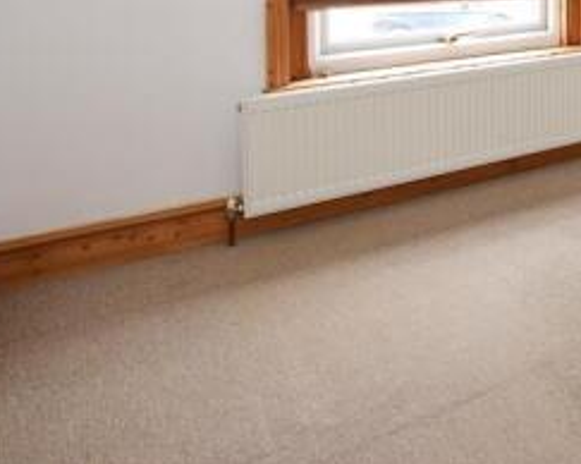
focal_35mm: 38
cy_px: -54
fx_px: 653
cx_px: 679
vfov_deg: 33.7
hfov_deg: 37.6
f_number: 6.3
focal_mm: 10
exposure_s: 1/15
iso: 640
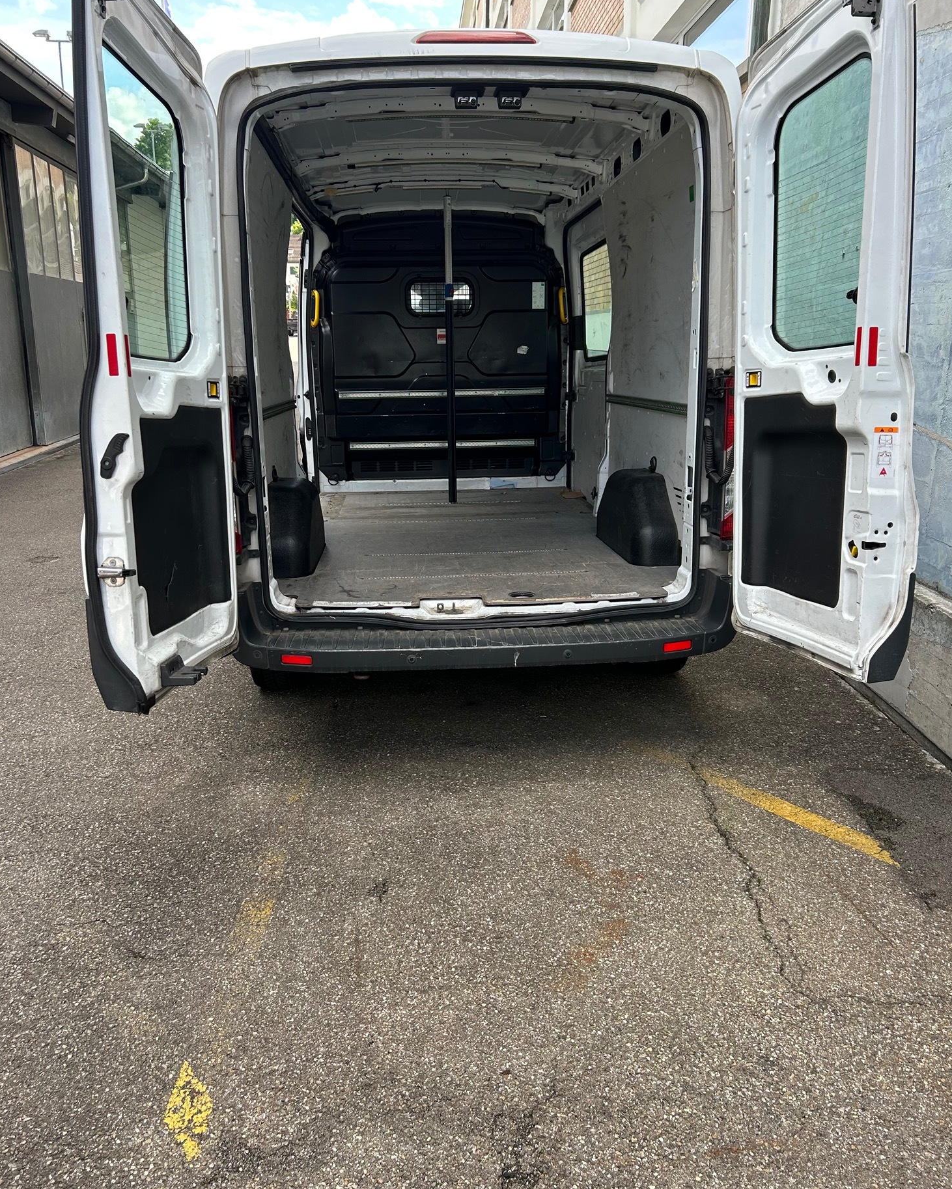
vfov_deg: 62.2
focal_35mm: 28
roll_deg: +3.1
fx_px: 986
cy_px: 586
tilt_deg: -9.5
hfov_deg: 51.5
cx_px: 479
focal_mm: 5.7
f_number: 1.5
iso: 50
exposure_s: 1/513
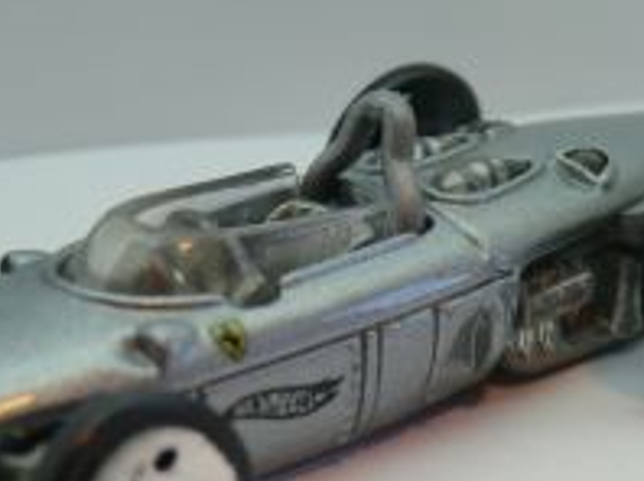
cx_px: 270
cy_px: 361
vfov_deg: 18.1
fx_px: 1505
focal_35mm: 81
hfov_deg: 24.1
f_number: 3.8
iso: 64
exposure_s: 1/100
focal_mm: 7.1
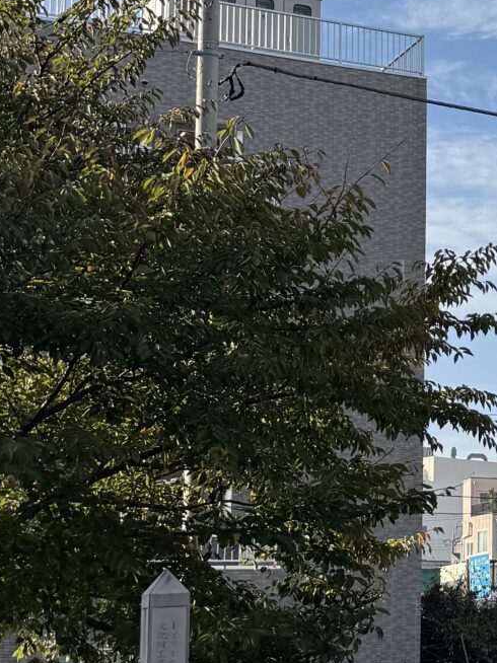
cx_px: 731
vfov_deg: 20.9
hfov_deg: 14.7
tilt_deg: +11.1
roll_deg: +1.4
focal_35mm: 94
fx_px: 1801
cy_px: 309
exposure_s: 1/3759
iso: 80
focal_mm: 6.76
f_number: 1.78
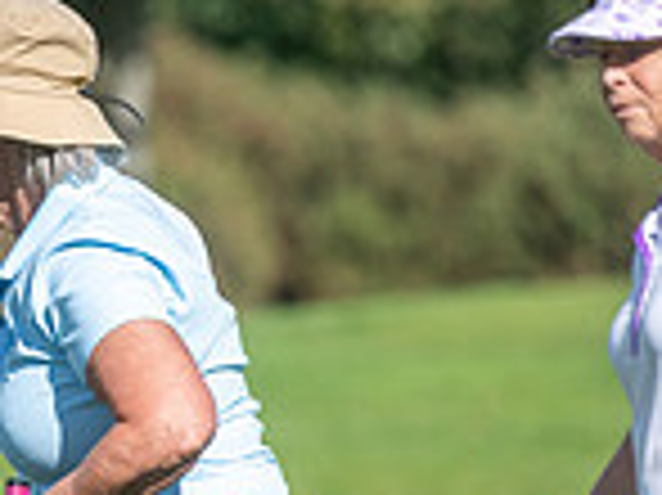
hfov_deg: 1.6
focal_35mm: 1265
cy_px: 695
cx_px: -580
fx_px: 24172
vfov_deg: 1.2
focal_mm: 300
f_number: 6.3
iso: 250
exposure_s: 1/1600
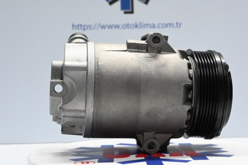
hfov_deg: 27.0
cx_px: 124
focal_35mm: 75
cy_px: 82
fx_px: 517
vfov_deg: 18.2
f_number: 6.3
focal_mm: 50
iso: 2500
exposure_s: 1/80
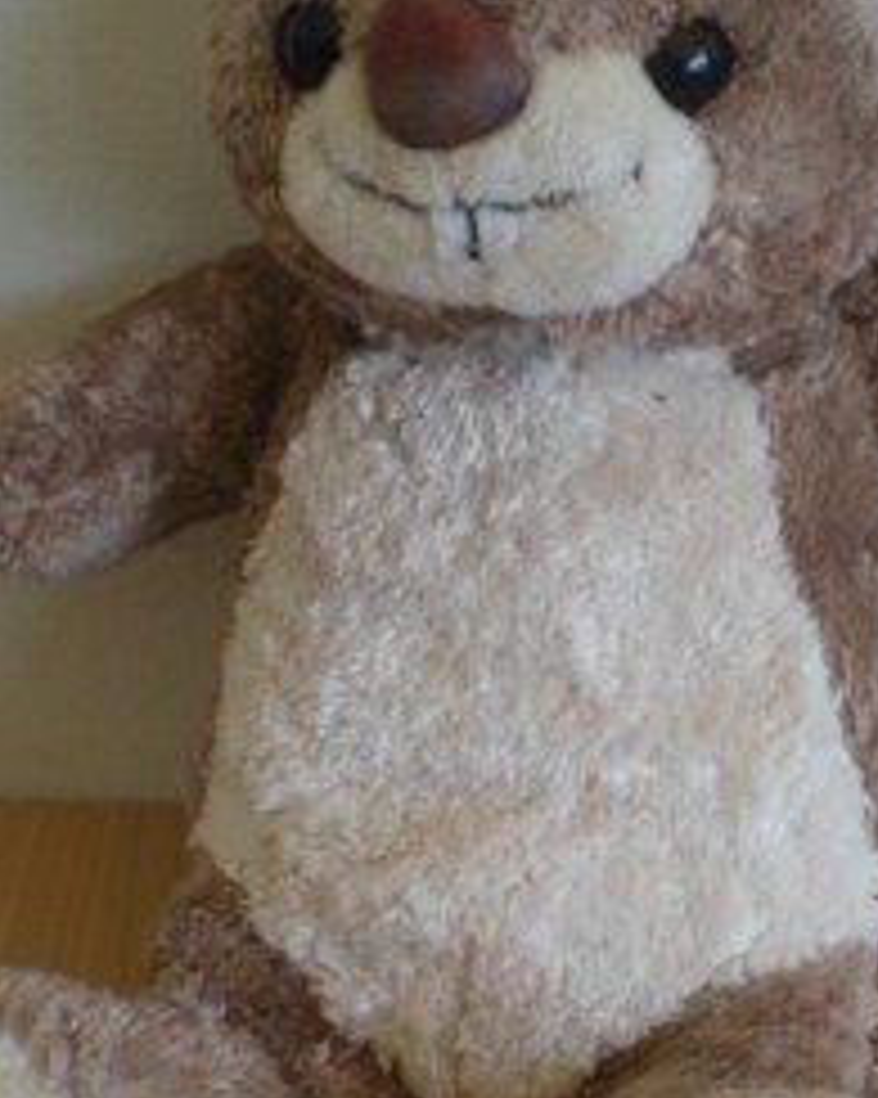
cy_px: 698
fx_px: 2568
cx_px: 585
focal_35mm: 79
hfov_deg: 19.3
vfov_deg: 24.1
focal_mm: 6.3
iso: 64
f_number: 3.1
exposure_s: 1/23
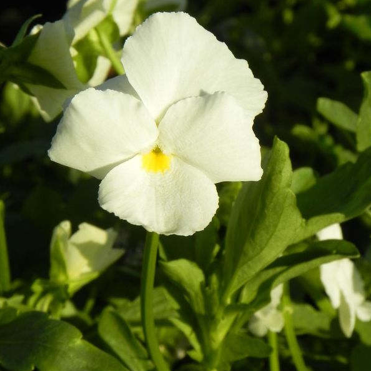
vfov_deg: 13.9
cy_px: 139
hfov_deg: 14.0
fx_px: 1516
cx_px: 187
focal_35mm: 125
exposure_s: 1/400
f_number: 8
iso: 160
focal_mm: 18.8
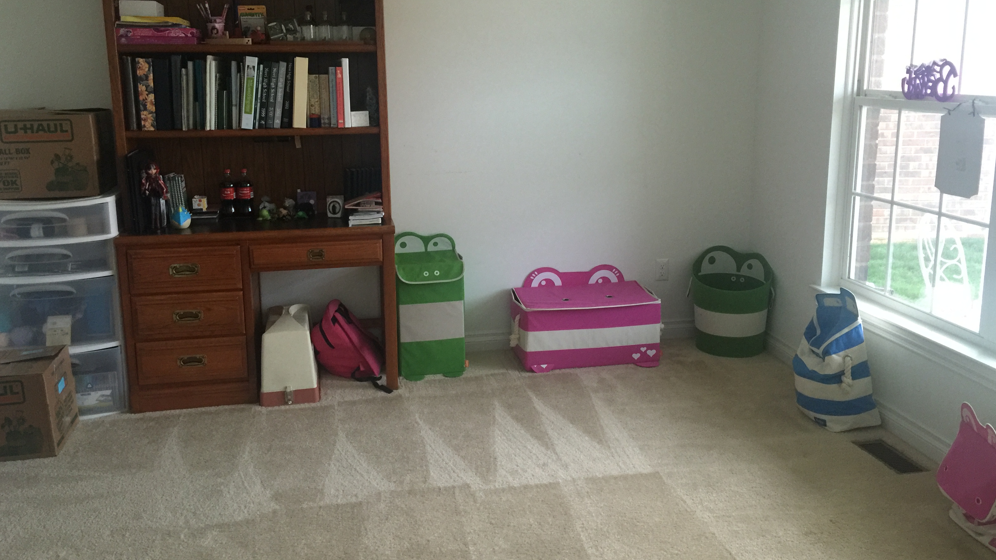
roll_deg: -0.1
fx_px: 845
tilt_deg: -11.6
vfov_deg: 36.6
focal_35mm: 32
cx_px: 493
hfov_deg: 61.0
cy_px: 237
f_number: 2.2
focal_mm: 4.15
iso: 125
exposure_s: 1/10
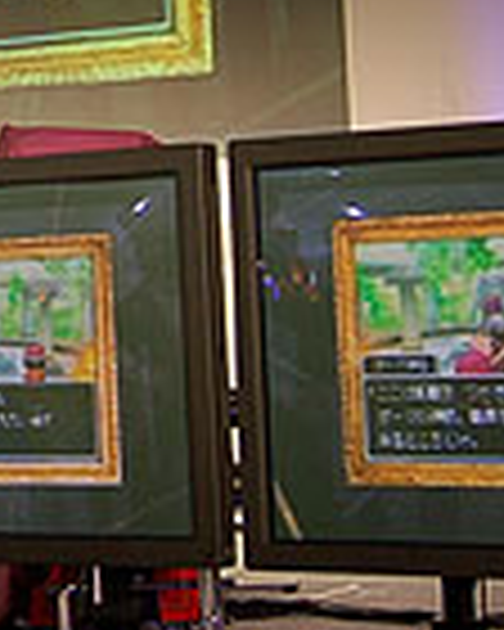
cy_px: -65
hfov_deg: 11.3
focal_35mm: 131
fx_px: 2443
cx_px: -234
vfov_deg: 14.4
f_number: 4.2
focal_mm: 26
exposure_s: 1/30
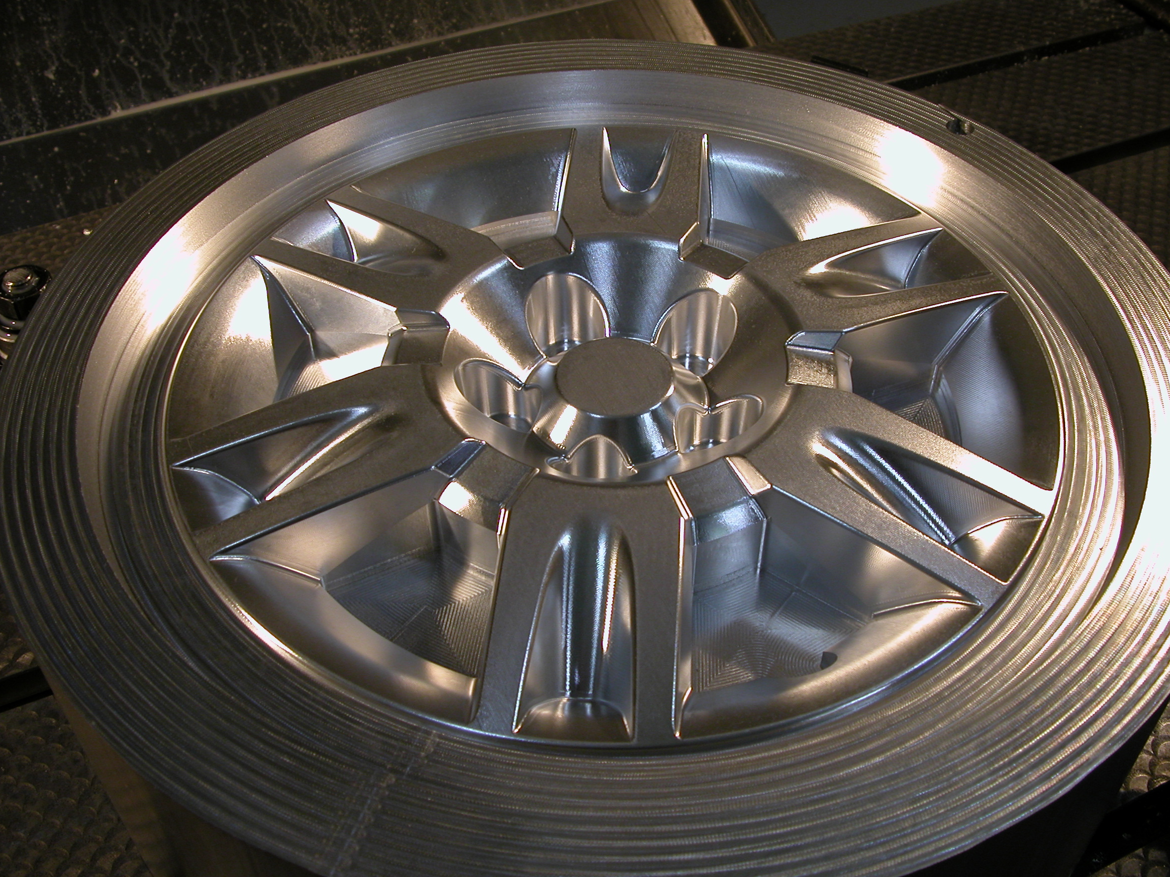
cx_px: 607
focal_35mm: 37
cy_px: 434
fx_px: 1251
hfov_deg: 50.1
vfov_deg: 38.7
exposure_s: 1/36.9
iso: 100
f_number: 2.8
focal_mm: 8.9
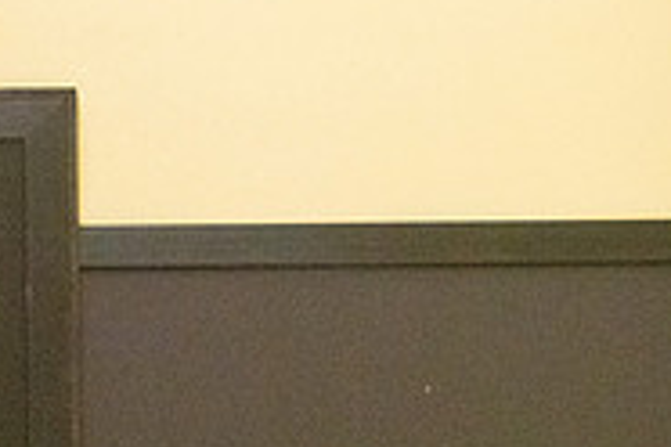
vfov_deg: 3.6
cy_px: 326
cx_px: -336
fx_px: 7082
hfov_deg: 5.4
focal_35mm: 380
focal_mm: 122
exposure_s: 1/1000
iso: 10000
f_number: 4.5
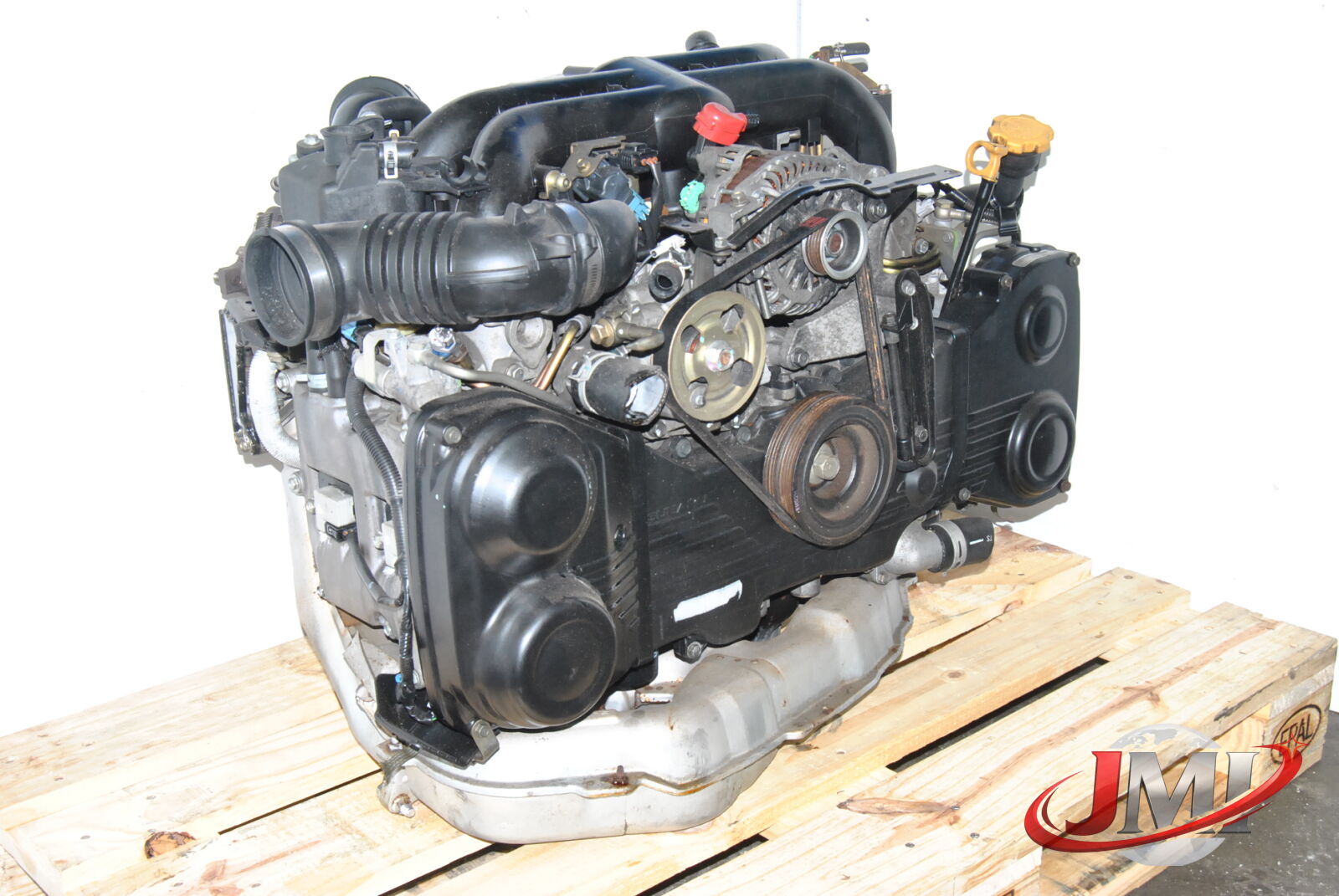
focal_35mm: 45
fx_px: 1676
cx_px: 670
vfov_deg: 29.9
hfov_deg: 43.6
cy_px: 448
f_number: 10
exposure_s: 1/200
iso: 800
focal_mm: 30
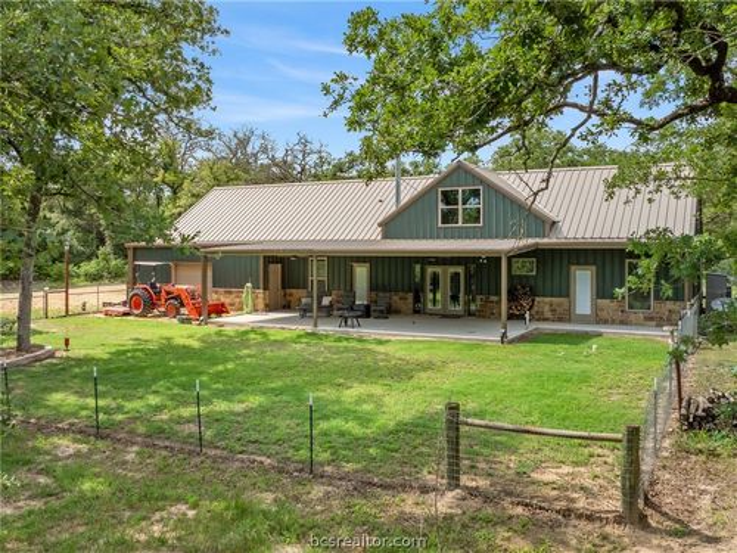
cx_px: 368
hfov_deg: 71.6
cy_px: 276
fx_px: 511
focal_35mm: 24
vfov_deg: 56.8
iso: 200
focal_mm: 12.29
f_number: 2.8
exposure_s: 1/60
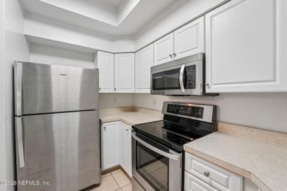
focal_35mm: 14
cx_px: 144
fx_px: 111
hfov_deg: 104.3
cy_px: 96
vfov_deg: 81.1
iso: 400
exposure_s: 1/5
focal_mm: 14
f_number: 13
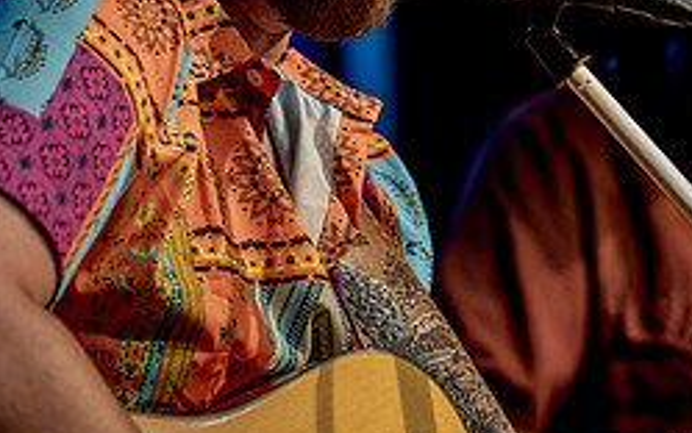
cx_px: 492
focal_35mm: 339
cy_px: 32
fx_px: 6398
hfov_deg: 6.2
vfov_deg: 3.9
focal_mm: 143
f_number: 2.8
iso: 10000
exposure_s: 1/400
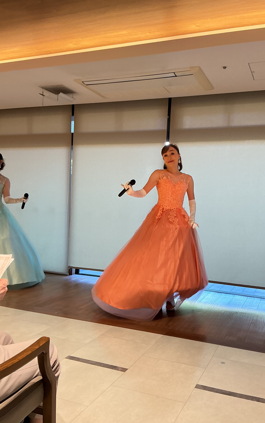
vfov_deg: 61.2
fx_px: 358
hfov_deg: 40.5
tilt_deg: -3.6
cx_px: 156
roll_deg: -2.2
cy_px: 211
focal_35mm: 31
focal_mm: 3
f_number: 1.8
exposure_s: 1/60
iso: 64
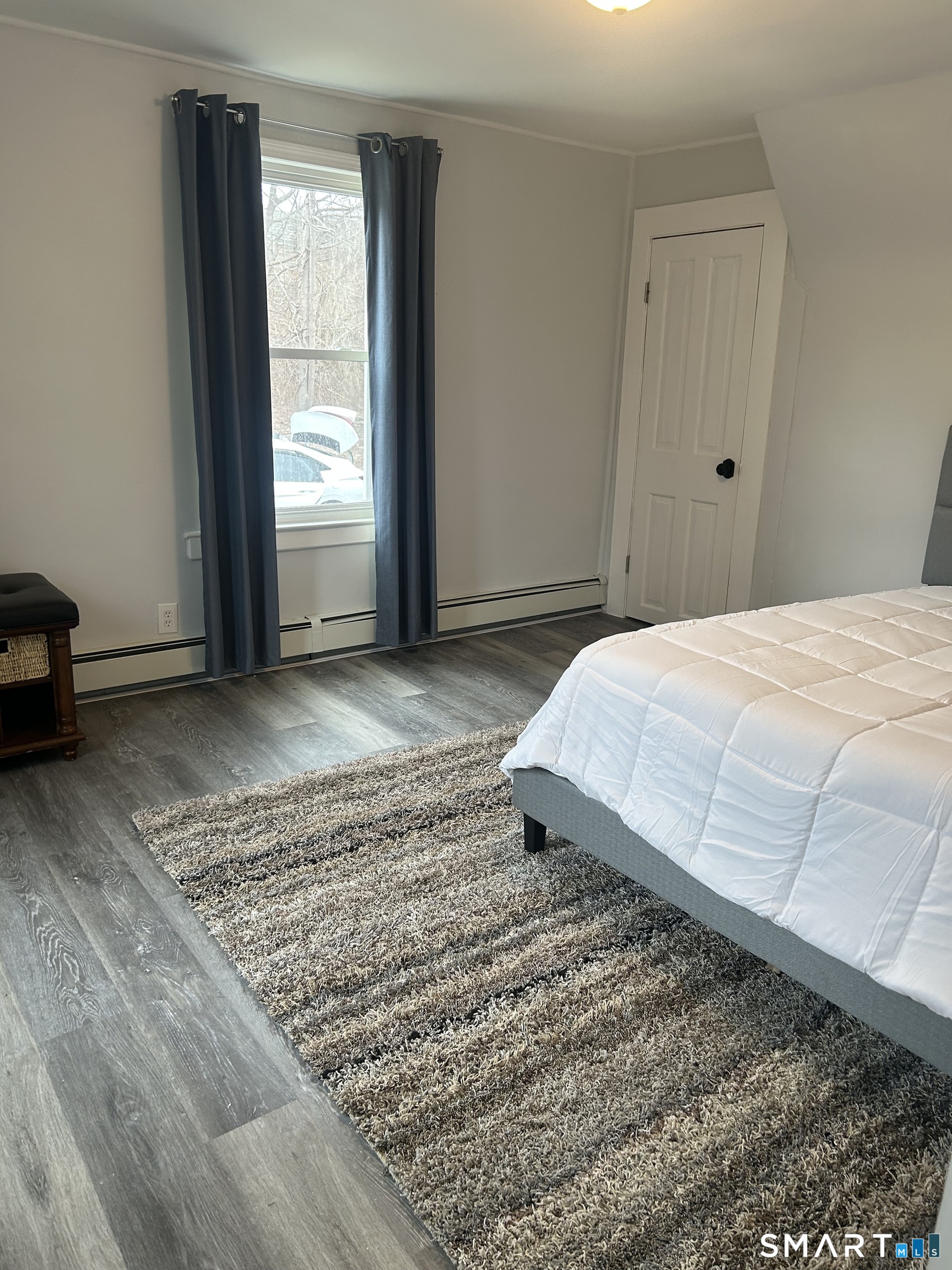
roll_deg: -0.8
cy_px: 635
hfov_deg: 53.1
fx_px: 953
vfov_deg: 67.3
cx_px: 476
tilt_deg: -15.9
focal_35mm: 26
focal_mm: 5.7
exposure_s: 1/120
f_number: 1.5
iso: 100
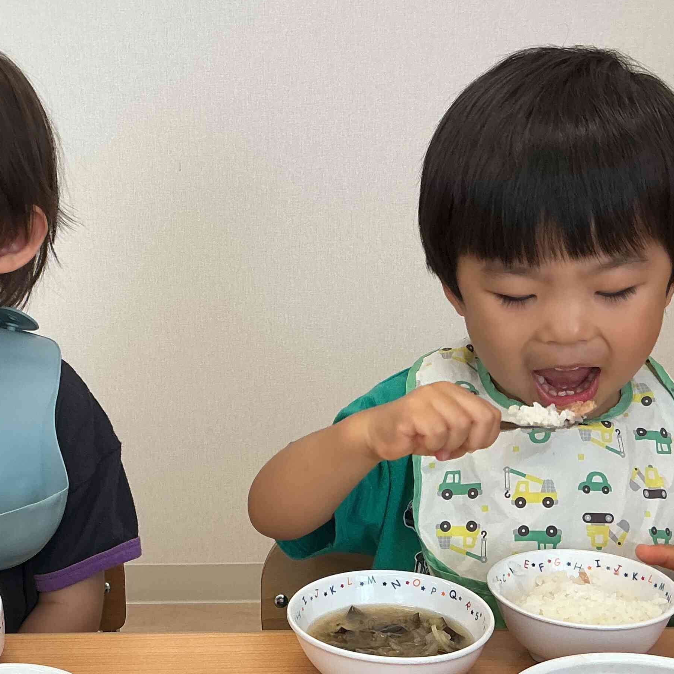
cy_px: 385
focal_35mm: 57
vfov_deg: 30.0
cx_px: 194
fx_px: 1256
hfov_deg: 29.7
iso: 32
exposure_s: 1/100
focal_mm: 3
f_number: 1.8
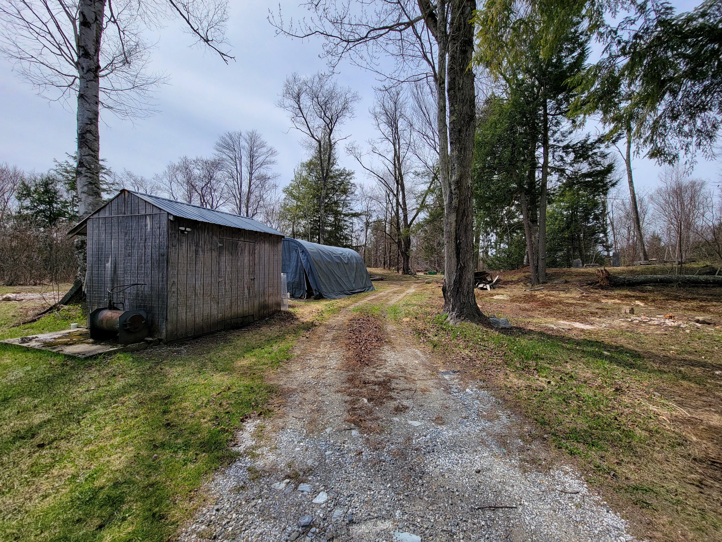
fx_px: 271
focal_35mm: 13
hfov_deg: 106.2
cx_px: 361
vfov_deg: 89.9
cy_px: 271
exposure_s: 1/2000
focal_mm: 2.2
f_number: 2.2
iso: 50
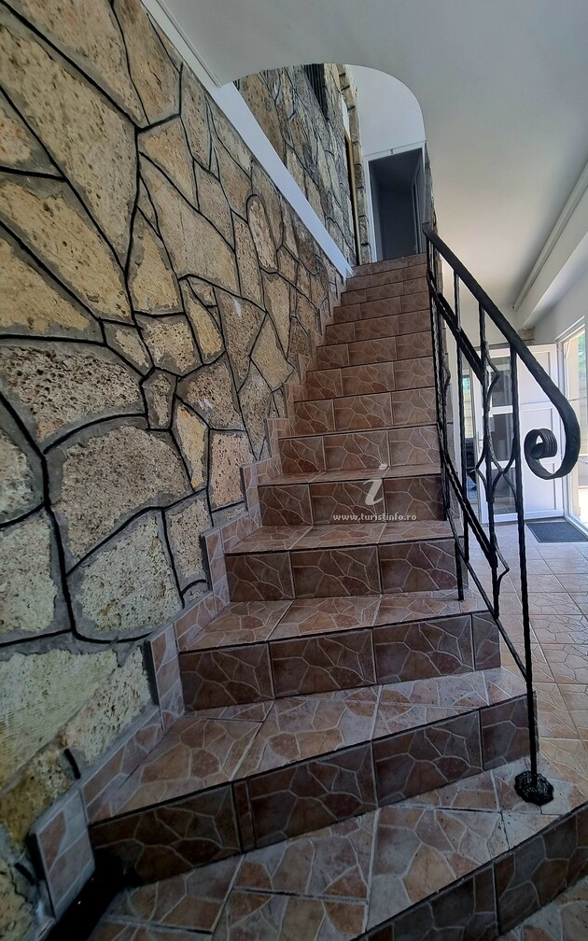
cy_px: 473
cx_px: 357
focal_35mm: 14
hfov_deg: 77.6
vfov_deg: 105.3
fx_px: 359
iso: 80
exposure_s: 1/50
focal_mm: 2.2
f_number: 2.2
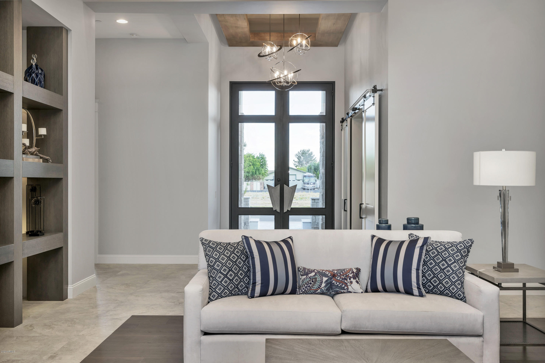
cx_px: 272
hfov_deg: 54.4
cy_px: 182
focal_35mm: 35
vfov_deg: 37.9
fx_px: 530
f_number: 8
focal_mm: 35
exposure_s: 1/8
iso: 100
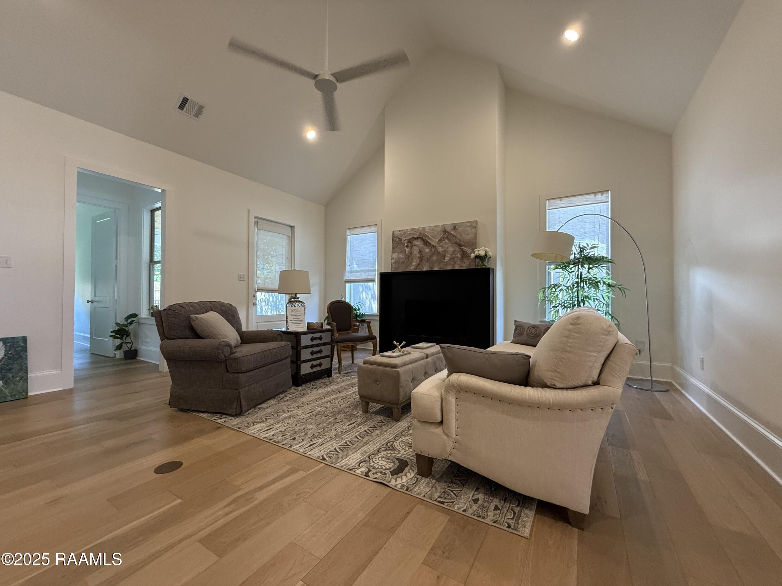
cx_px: 391
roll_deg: -0.5
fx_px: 316
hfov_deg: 102.1
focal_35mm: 14
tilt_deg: +0.7
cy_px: 293
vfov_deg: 85.7
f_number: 2.2
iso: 250
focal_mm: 2.22
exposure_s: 1/60
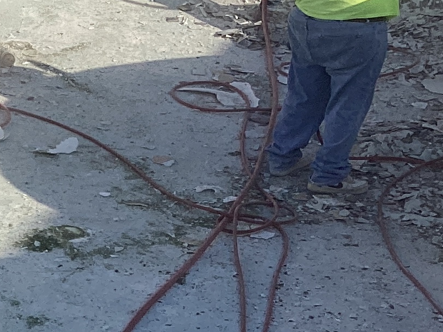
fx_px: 1587
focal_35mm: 124
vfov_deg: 11.9
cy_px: 246
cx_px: -242
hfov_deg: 14.7
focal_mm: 3.3
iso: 25
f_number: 2.4
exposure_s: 1/1942
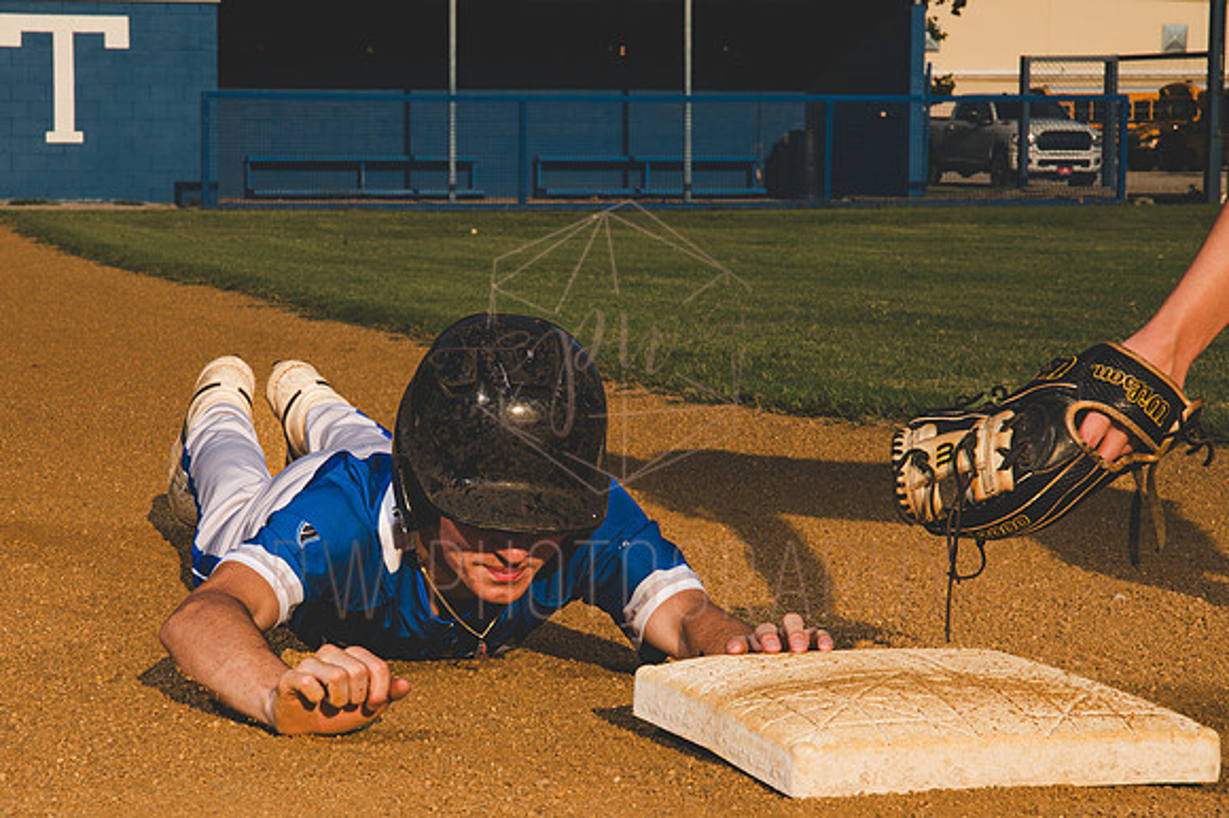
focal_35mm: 109
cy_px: 474
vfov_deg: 12.6
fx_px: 3708
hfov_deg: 18.8
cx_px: 462
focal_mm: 70
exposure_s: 1/200
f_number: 16
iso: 100
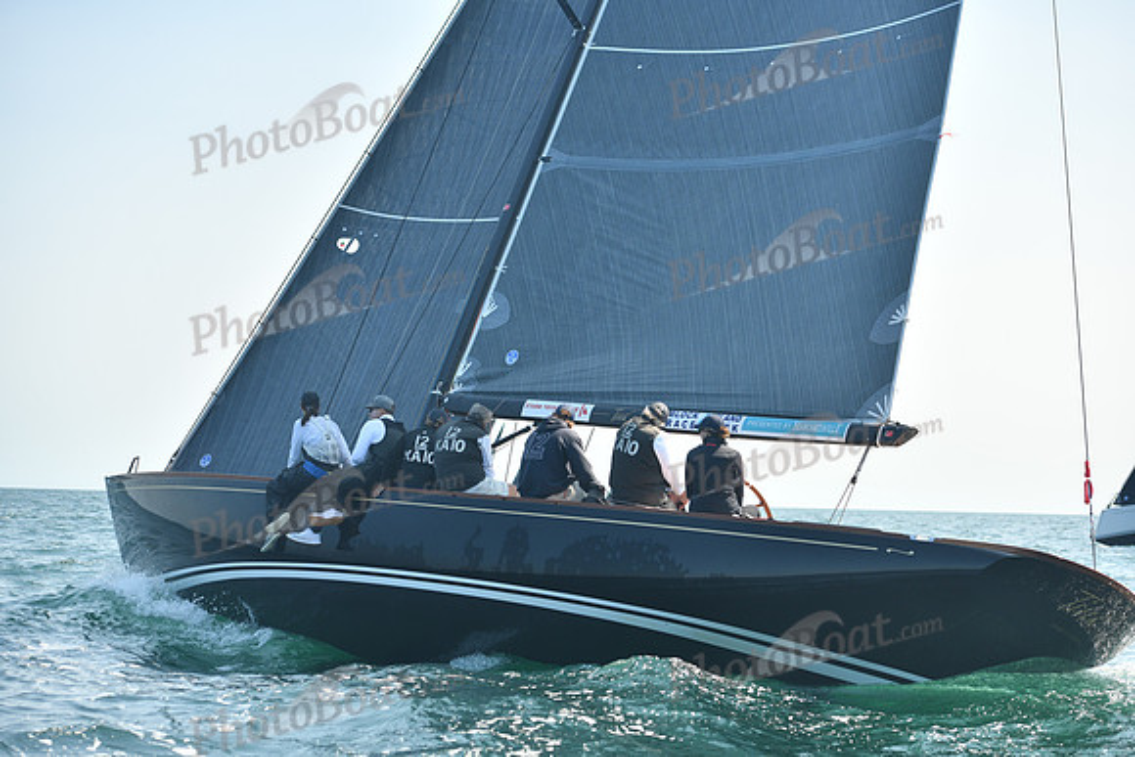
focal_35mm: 70
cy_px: 378
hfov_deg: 28.8
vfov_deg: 19.5
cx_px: 568
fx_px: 2207
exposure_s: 1/640
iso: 320
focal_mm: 70
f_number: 4
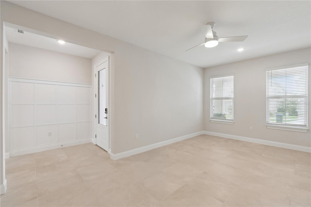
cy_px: 104
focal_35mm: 16
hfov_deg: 95.0
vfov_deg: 72.0
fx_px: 143
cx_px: 156
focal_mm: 16.5
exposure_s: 1/40
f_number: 10
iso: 1000
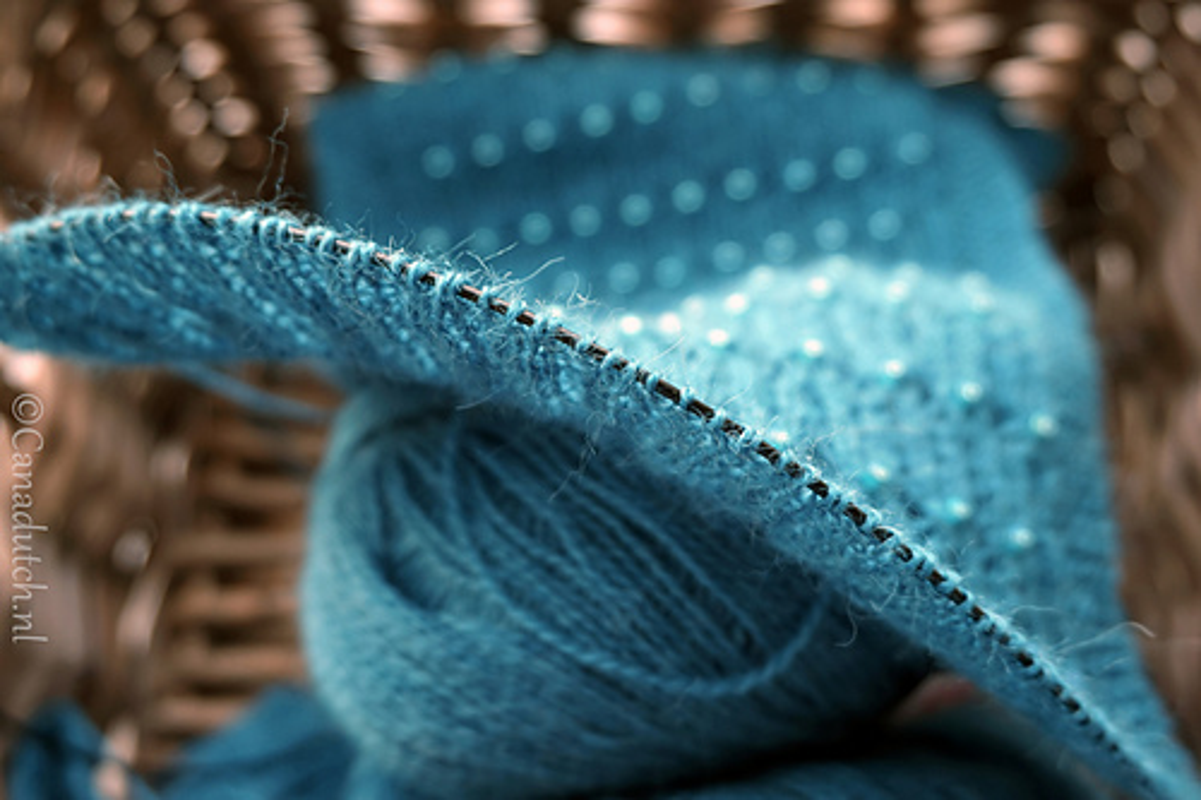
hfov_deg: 51.3
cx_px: 600
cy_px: 400
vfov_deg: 35.5
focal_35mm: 38
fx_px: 1251
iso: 250
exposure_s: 1/60
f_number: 4.5
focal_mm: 25
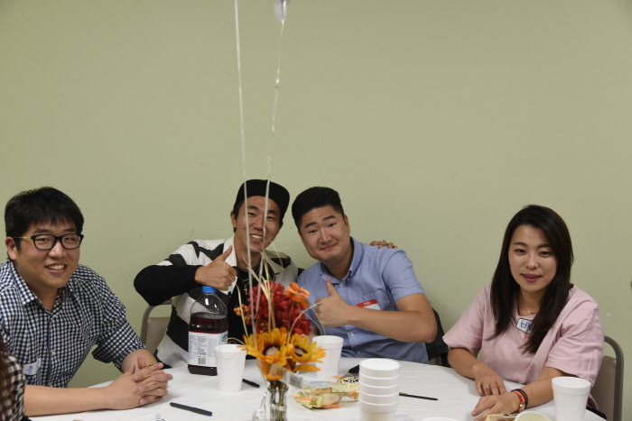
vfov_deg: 30.5
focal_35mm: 44
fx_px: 773
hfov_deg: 44.5
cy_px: 210
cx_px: 316
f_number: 5
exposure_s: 1/100
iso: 1250
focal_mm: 44
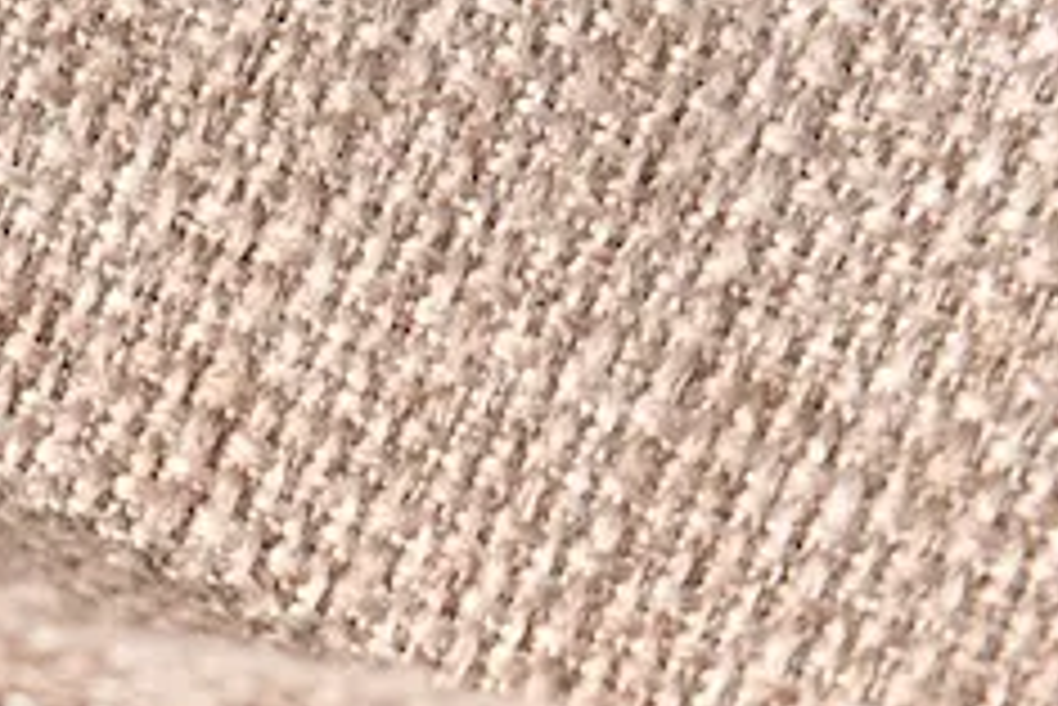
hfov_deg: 6.9
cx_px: 171
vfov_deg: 4.6
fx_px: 8763
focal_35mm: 298
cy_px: 1115
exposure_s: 1/125
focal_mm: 70
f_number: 10
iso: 320
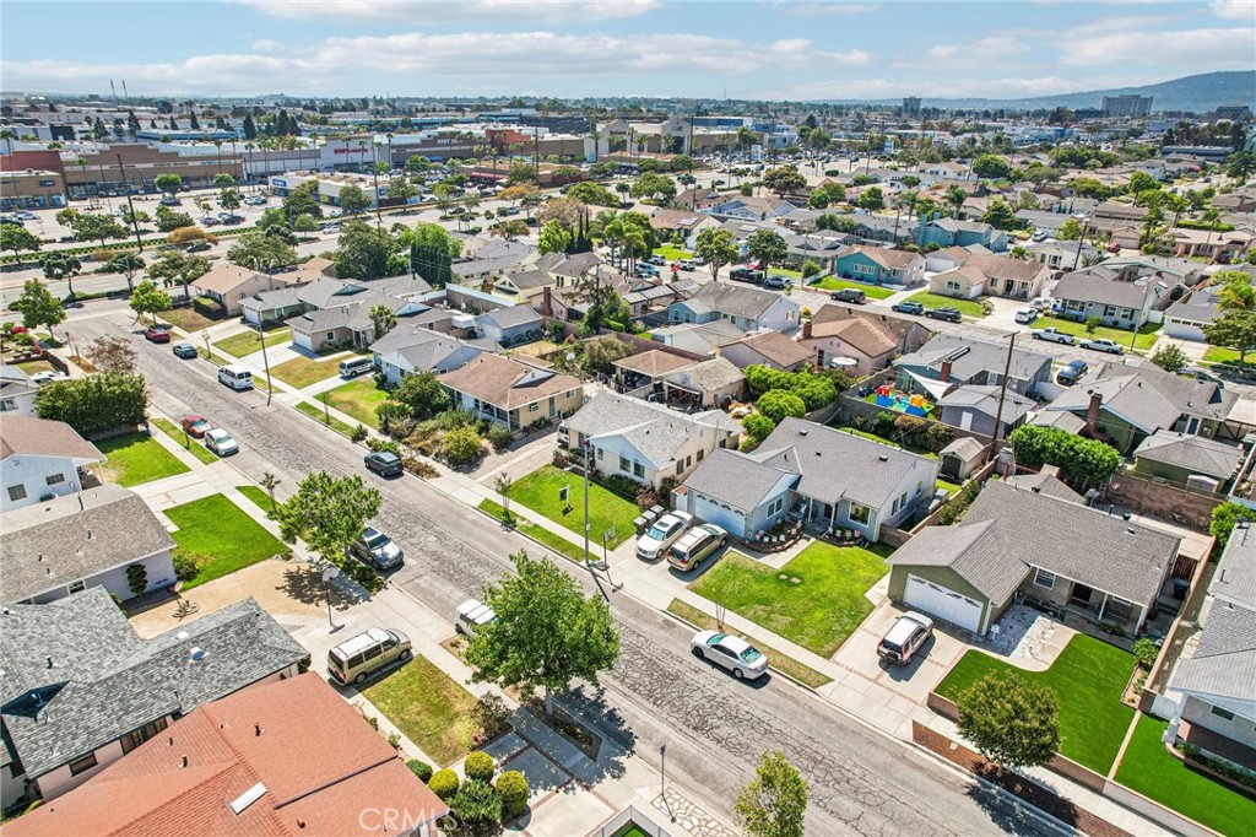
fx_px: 767
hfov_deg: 78.6
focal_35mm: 22
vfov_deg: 57.2
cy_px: 418
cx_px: 628
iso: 150
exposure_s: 1/1600
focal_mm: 8.4
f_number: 2.8
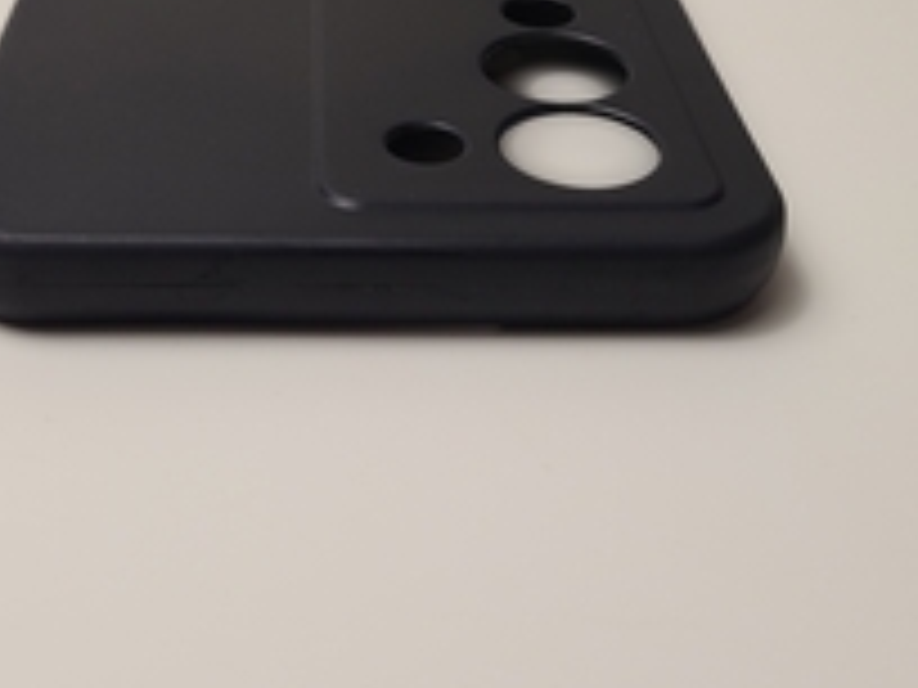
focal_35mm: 51
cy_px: 117
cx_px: 378
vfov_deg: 27.9
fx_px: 1352
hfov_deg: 37.4
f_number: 1.8
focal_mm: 5.4
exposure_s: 1/100
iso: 80
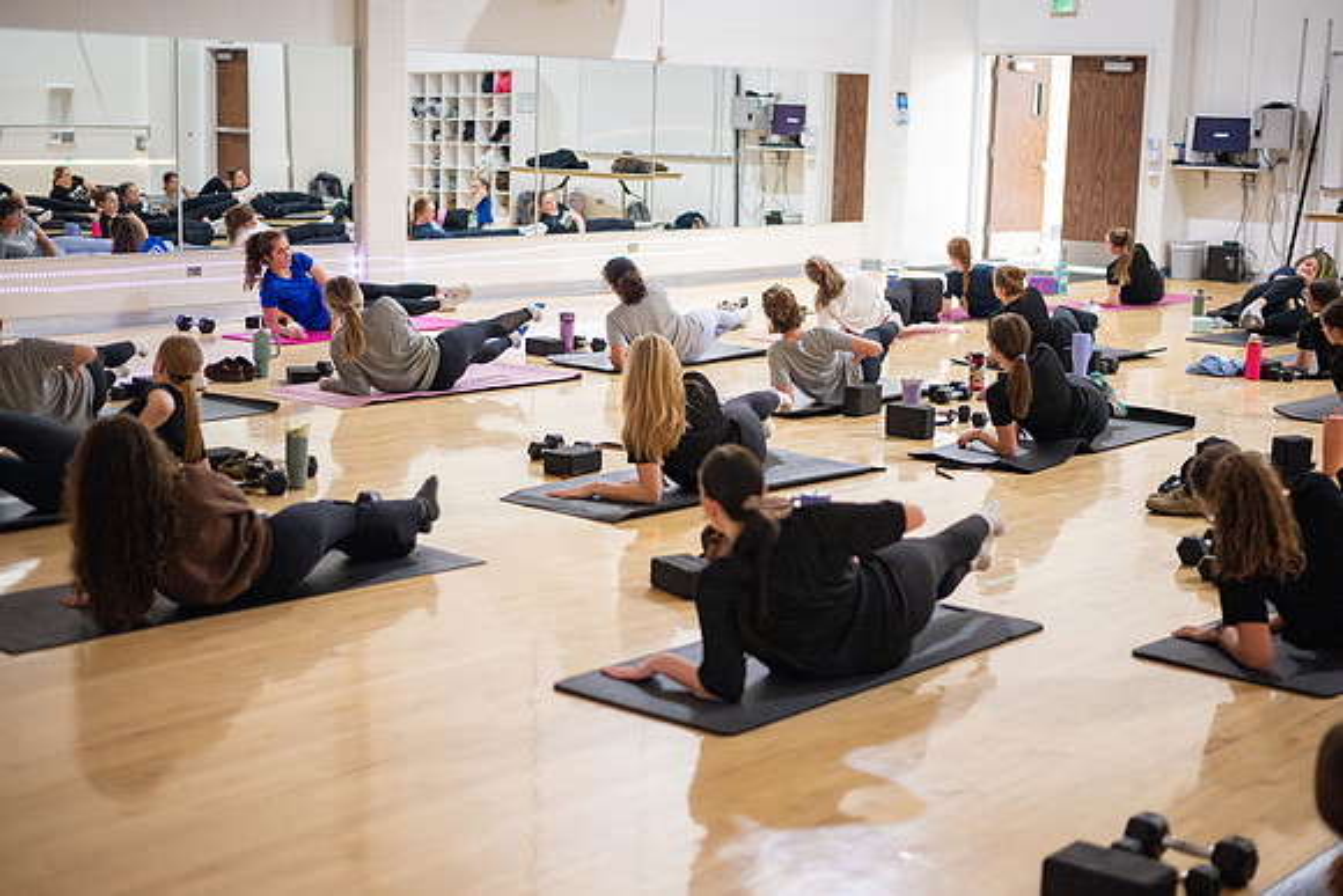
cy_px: 447
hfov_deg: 37.9
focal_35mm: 52
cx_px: 688
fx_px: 1954
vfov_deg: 25.8
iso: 8000
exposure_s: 1/320
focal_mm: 50
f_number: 1.8
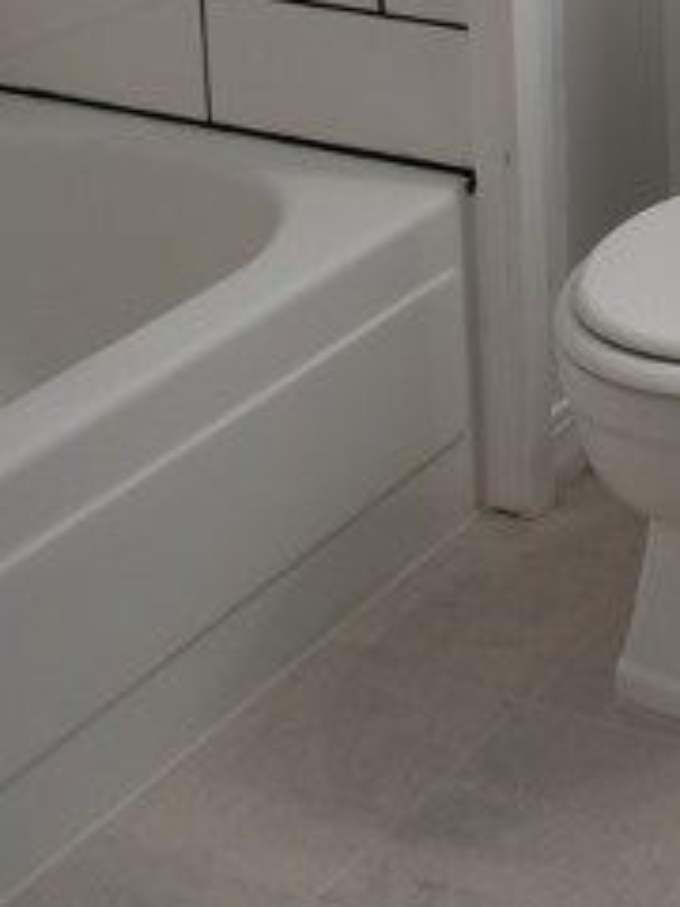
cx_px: 1028
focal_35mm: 96
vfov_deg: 18.5
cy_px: -370
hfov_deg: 14.4
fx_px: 2514
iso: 200
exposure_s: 1/60
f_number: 3
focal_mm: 15
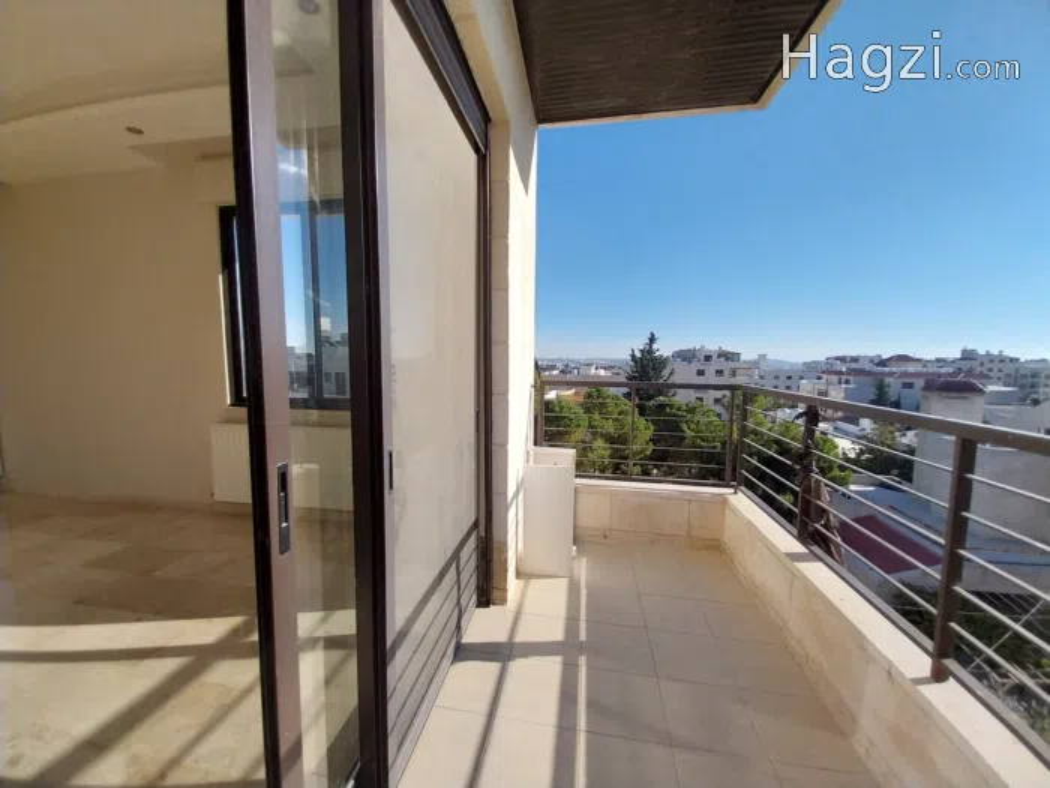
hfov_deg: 106.2
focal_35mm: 13
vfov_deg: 89.9
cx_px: 525
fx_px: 394
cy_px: 394
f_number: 2.2
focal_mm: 1.3
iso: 64
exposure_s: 1/1599
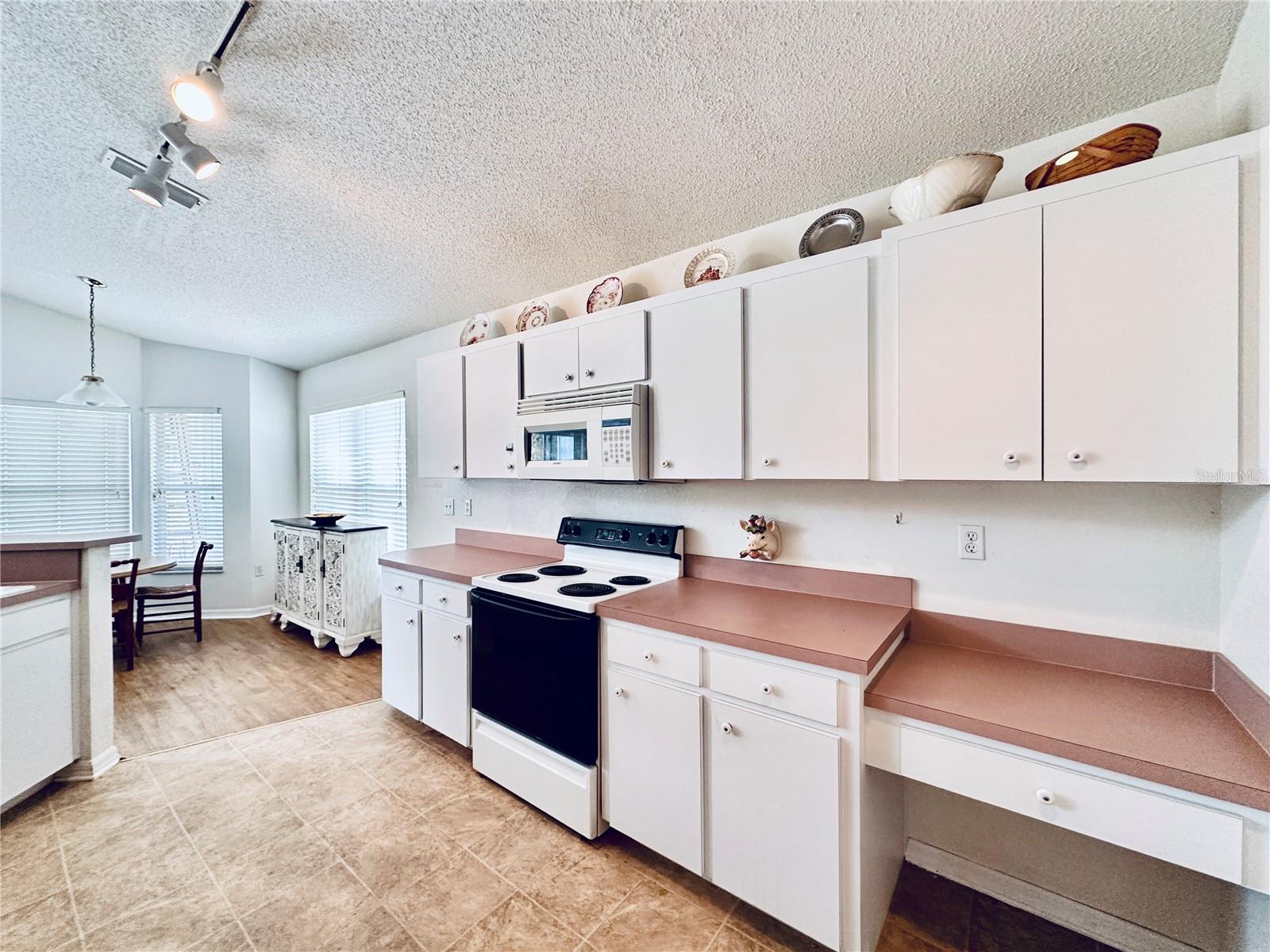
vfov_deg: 85.7
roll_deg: +0.3
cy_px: 476
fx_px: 514
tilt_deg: -0.7
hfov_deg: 102.1
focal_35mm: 14
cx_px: 635
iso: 250
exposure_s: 1/120
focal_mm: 2.22
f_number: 2.2
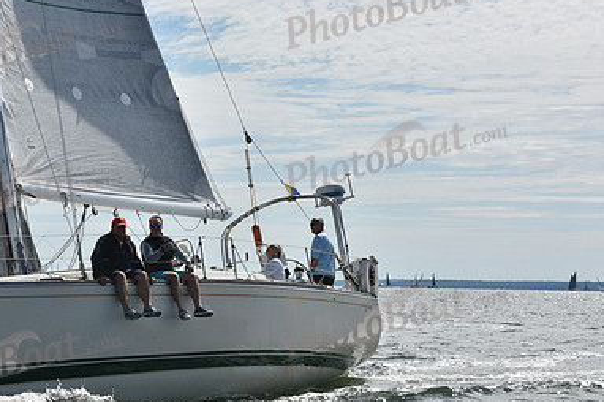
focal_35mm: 114
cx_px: 204
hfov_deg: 17.9
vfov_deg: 12.0
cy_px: 259
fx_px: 1911
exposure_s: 1/1000
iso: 320
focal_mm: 75
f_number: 11
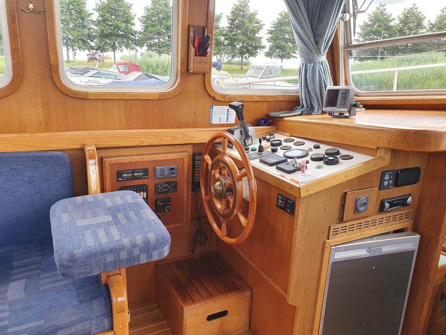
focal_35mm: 26
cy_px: 168
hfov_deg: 67.3
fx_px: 335
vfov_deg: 53.1
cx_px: 223
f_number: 2.4
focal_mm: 4.32
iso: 80
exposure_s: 1/100
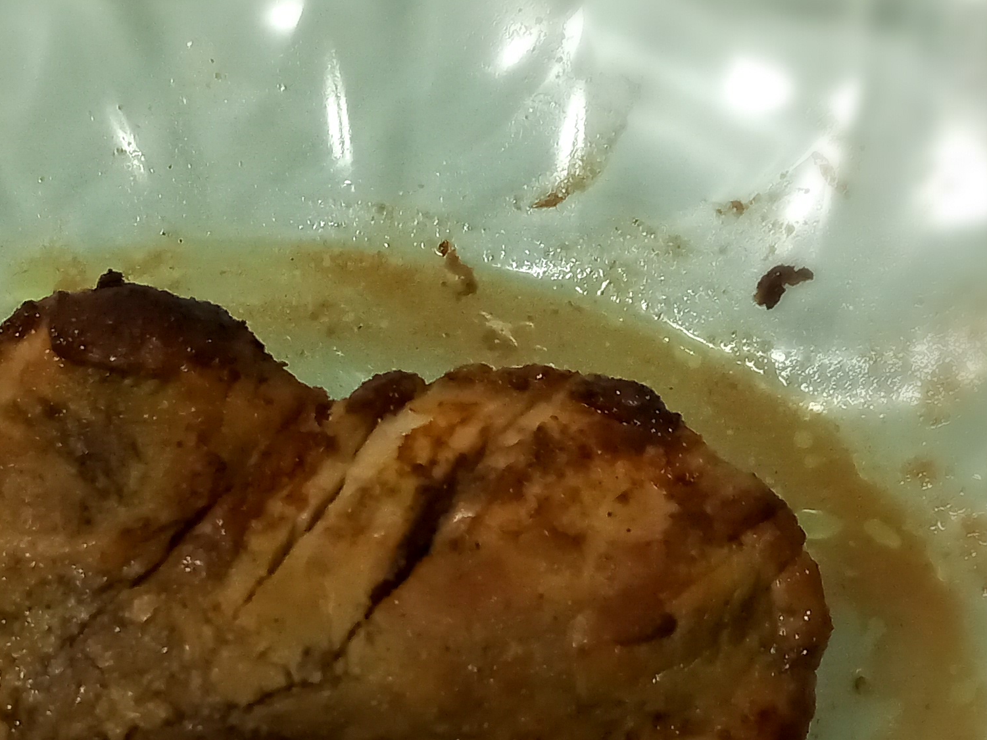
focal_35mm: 77
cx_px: 244
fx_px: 2196
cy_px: 724
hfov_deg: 25.0
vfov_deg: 18.7
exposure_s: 1/25
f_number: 1.8
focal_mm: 4.6
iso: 500
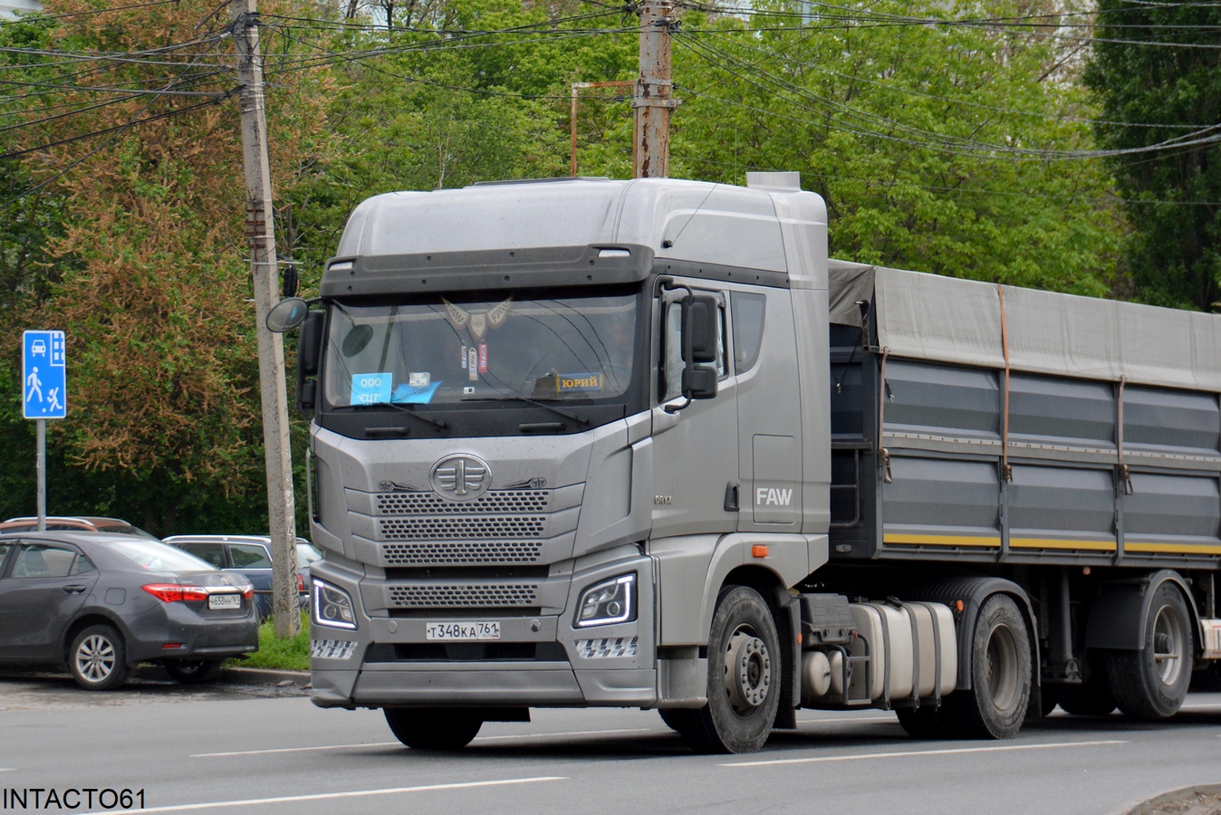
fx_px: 3817
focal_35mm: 112
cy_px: 408
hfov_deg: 18.2
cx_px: 610
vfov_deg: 12.2
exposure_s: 1/1000
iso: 500
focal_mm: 75
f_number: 5
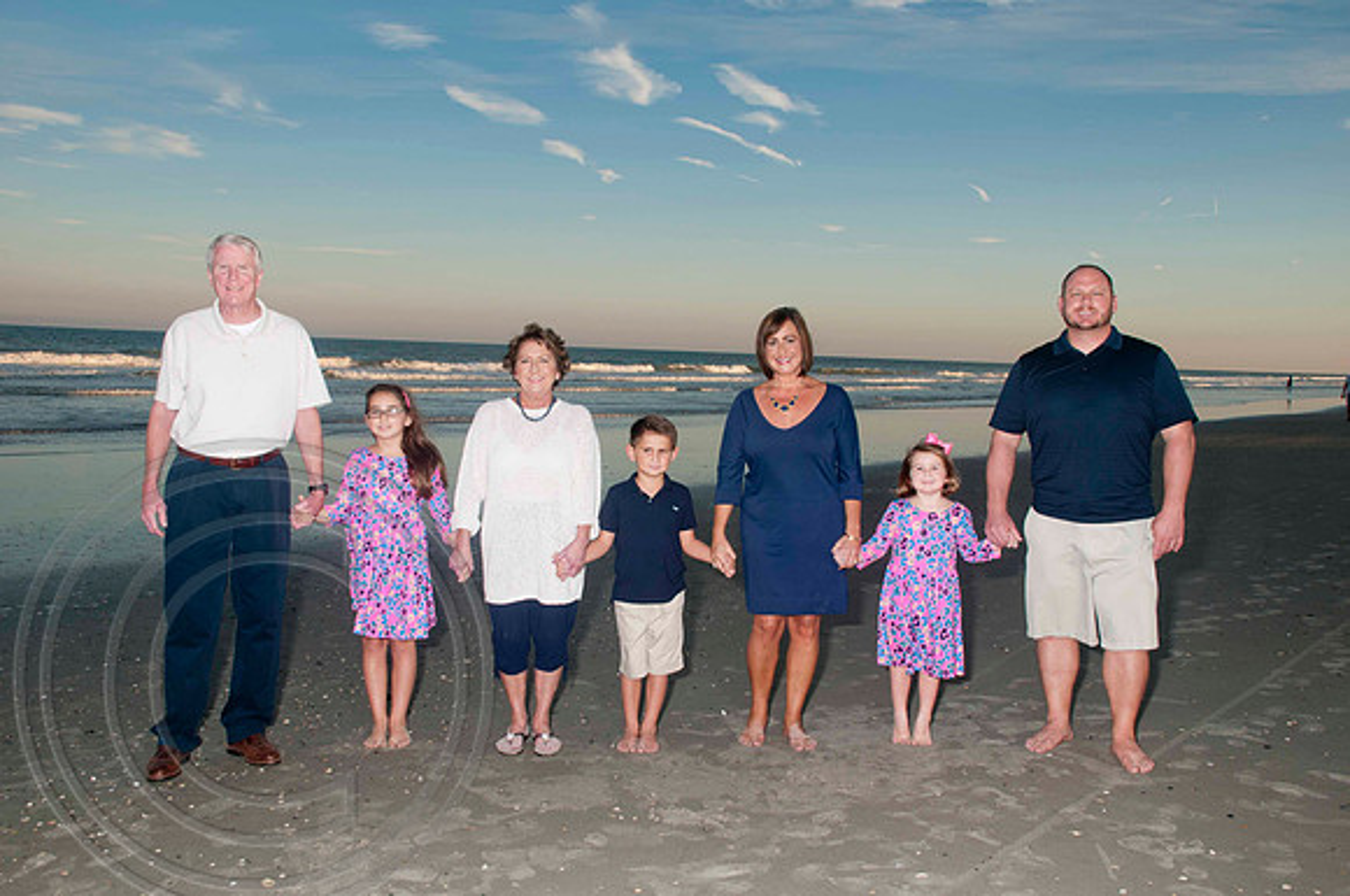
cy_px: 448
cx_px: 675
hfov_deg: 57.3
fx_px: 1236
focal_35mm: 33
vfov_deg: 39.9
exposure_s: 1/160
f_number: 8
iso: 100
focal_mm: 22
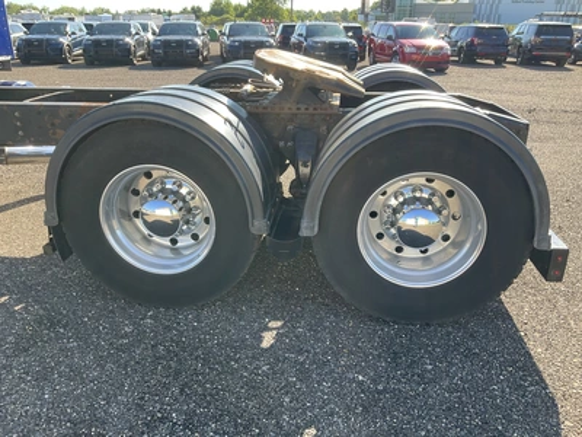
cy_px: 218
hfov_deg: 61.7
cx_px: 291
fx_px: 488
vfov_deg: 48.2
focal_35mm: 29
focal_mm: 3
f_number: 1.8
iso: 25
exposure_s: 1/276
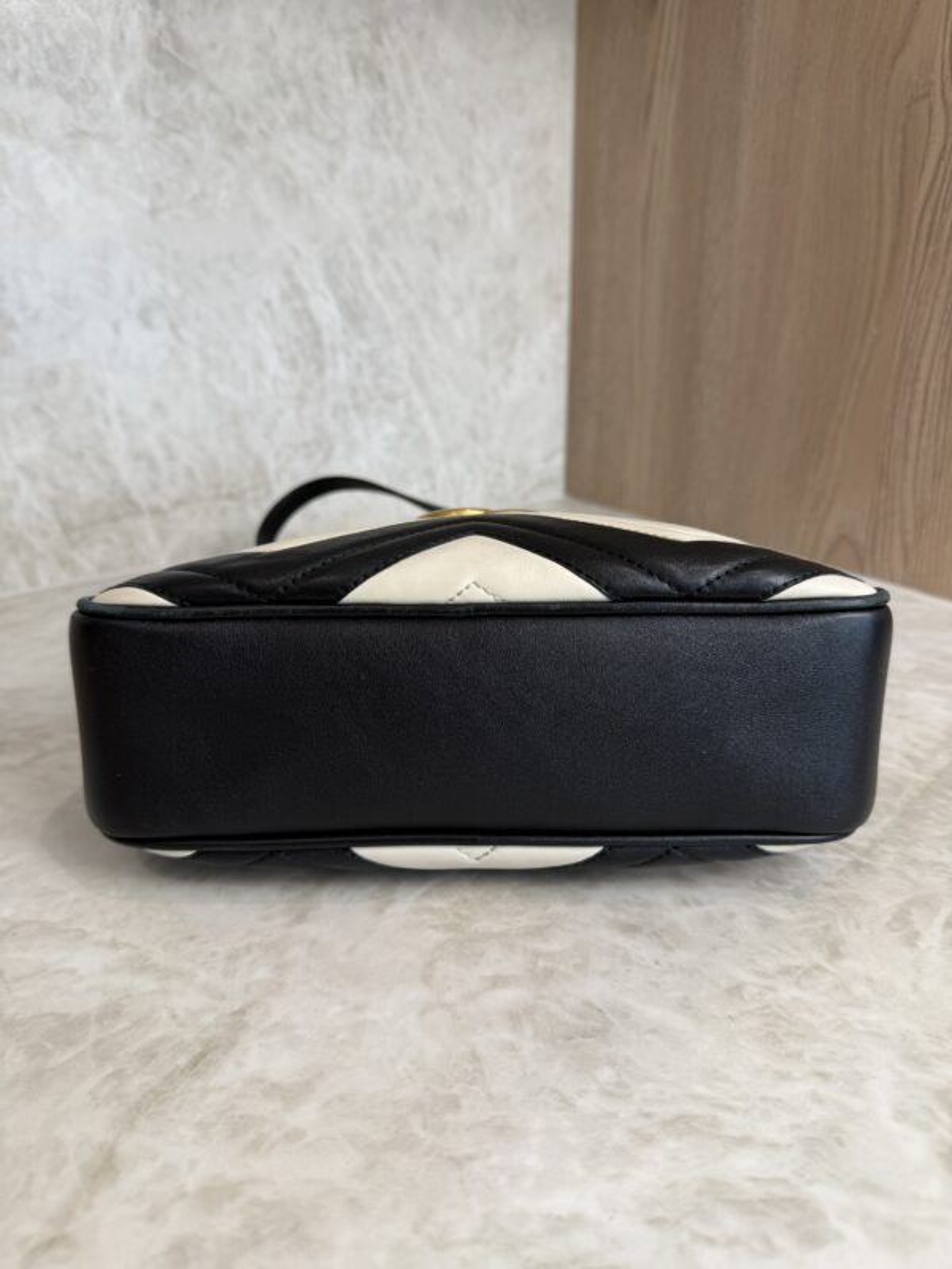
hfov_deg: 56.8
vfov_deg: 71.6
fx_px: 880
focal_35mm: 24
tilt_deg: -21.5
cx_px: 476
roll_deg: -0.2
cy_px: 634
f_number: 1.78
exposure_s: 1/120
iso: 80
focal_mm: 6.76
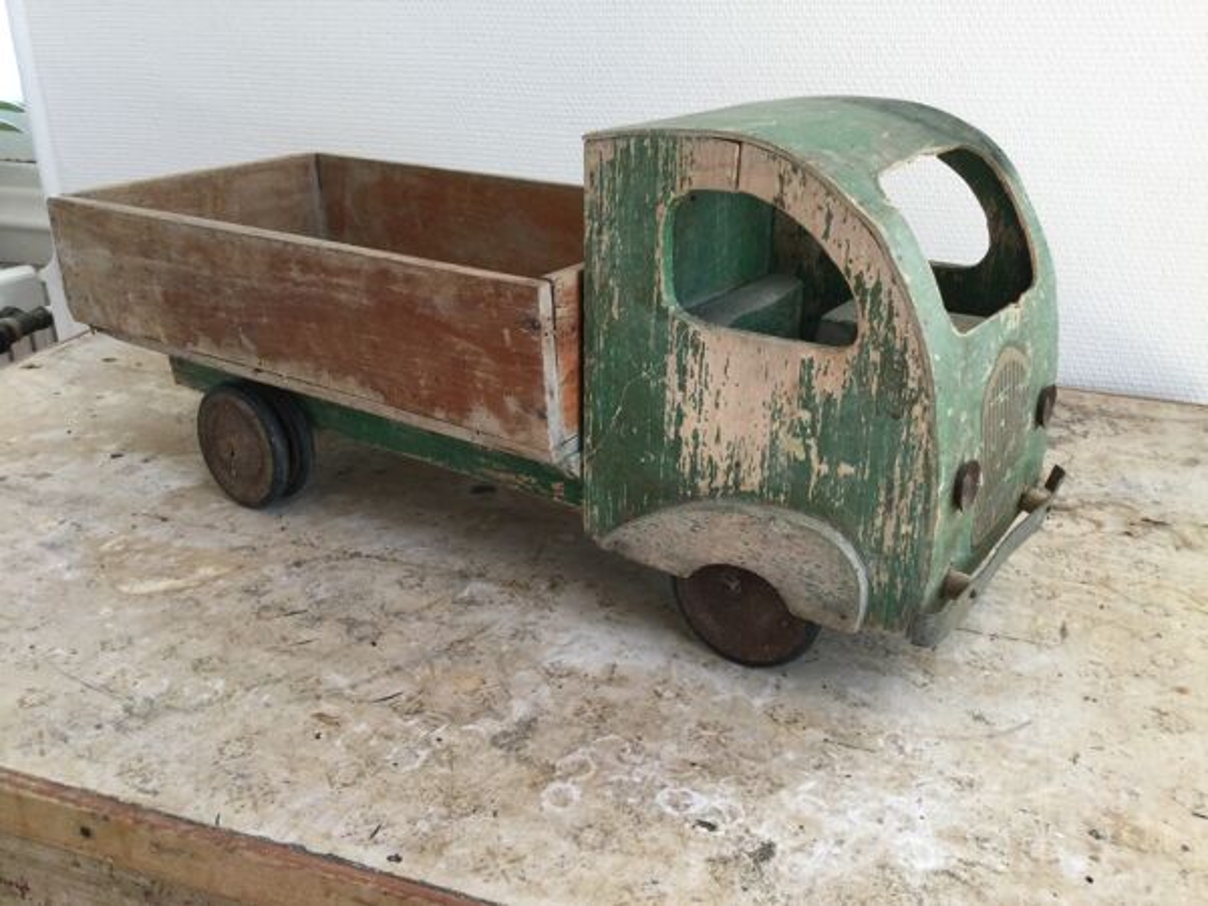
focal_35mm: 31
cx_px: 604
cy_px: 453
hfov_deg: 58.4
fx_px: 1082
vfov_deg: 45.4
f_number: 2.4
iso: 100
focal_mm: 3.3
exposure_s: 1/33
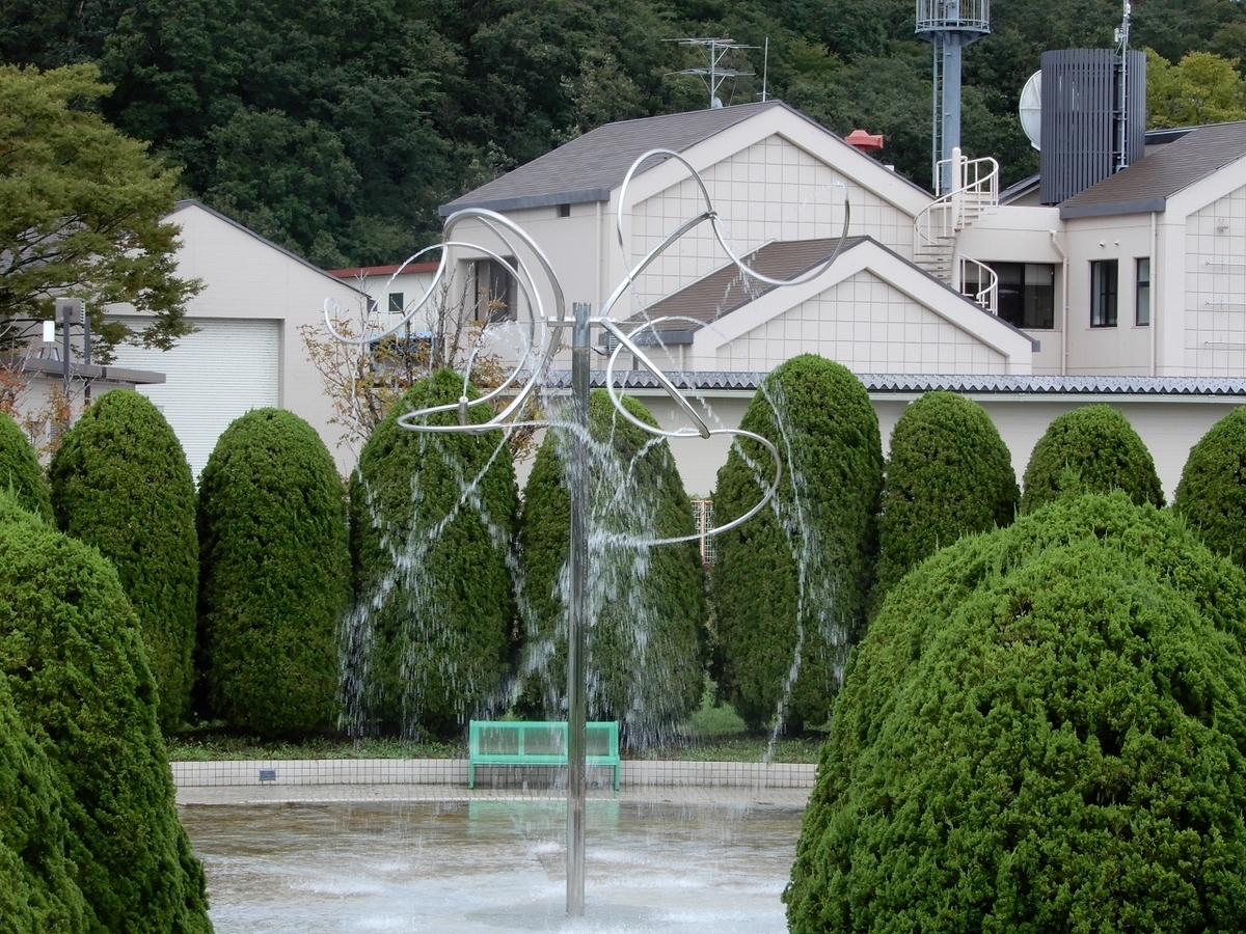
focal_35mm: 105
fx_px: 3779
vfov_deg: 14.1
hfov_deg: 18.7
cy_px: 467
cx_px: 623
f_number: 8
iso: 80
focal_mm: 18.7
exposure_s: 1/80
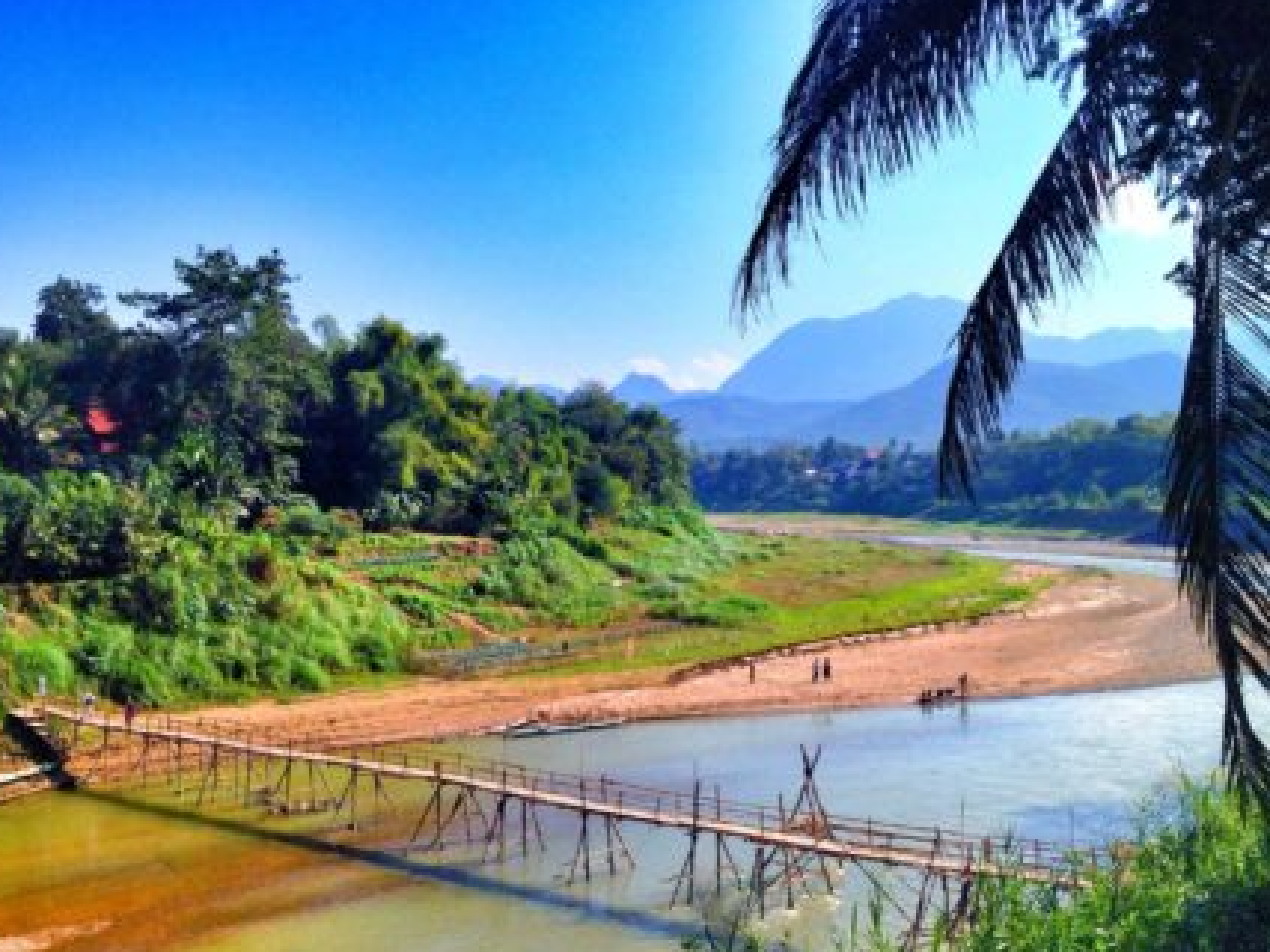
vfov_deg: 35.1
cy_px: 540
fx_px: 1504
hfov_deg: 45.8
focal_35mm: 41
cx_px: 651
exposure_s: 1/1672
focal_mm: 4.28
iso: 50
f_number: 2.4
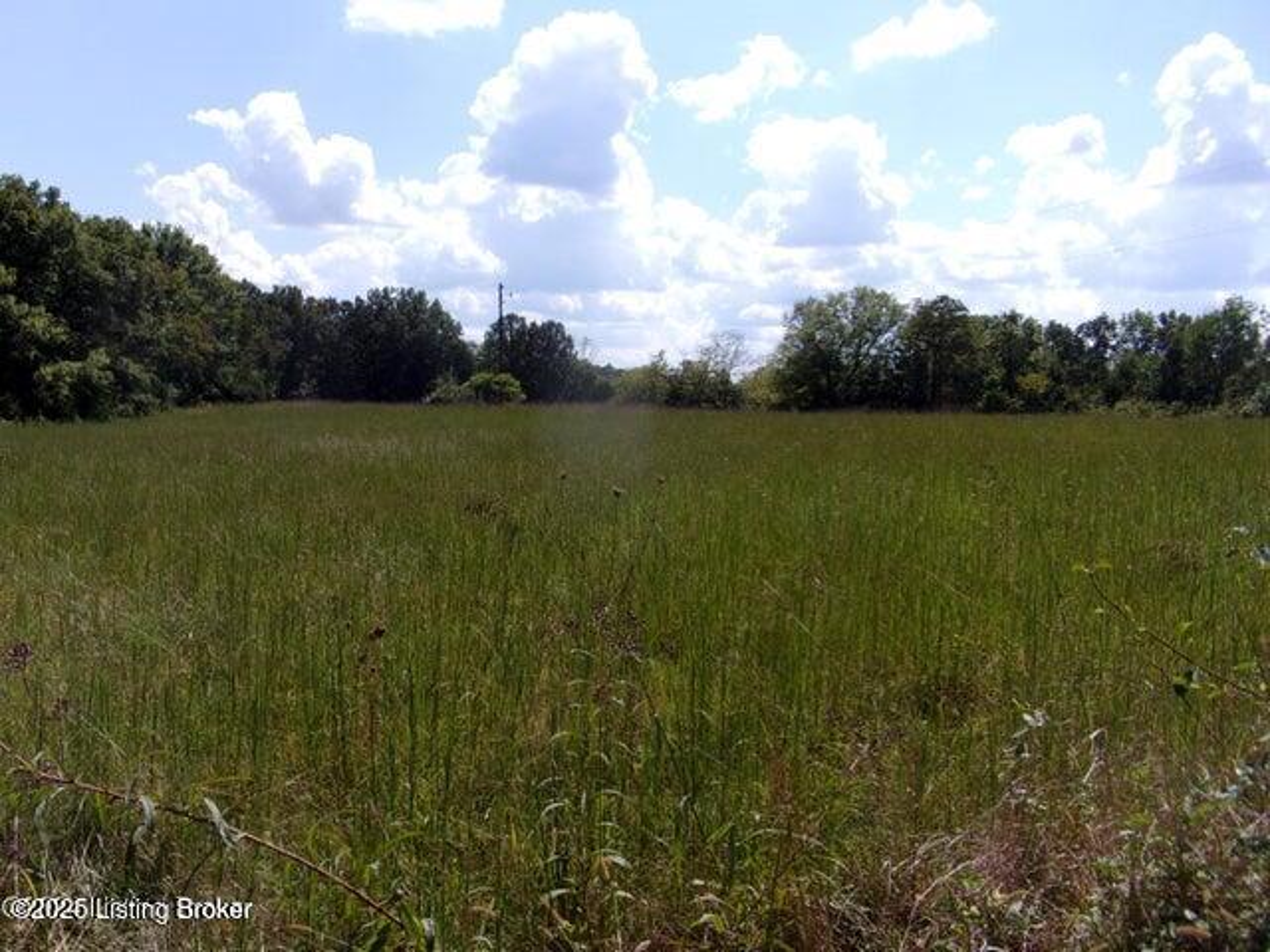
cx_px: 635
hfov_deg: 63.4
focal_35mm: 28
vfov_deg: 49.7
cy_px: 476
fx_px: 1027
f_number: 10.8
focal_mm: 5.1
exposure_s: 1/120
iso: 80
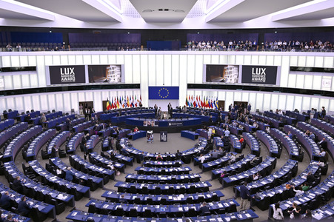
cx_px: 167
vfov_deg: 43.5
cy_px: 111
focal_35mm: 30
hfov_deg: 62.0
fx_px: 278
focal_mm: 30
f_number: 4
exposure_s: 1/250
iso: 1000
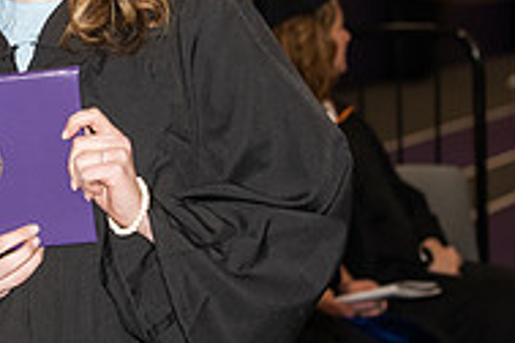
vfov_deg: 5.5
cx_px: -109
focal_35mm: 251
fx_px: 3590
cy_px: 1
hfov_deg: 8.1
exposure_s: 1/200
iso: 1000
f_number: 5.6
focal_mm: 82
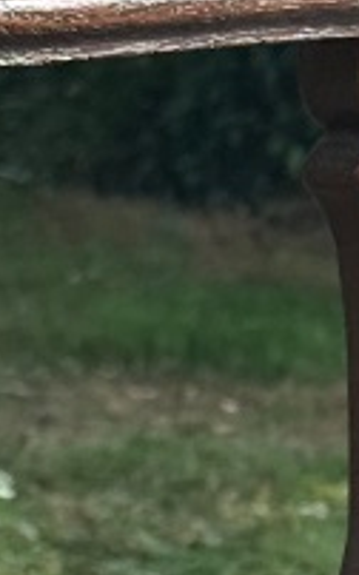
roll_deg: +0.8
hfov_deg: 4.3
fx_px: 4734
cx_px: 758
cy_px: 1016
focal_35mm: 302
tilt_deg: -14.9
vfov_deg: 6.8
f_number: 1.78
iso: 64
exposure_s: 1/762
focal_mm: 6.76
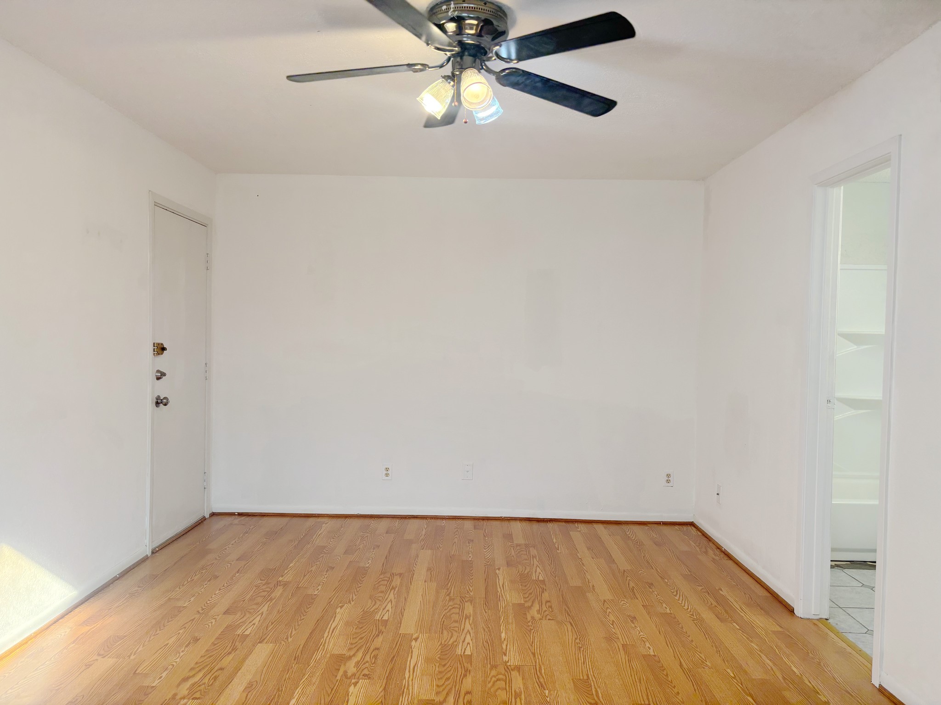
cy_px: 352
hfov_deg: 67.3
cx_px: 470
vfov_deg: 53.1
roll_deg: -1.2
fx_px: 707
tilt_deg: -1.3
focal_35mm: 26
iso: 100
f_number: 1.6
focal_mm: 5.96
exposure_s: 1/120
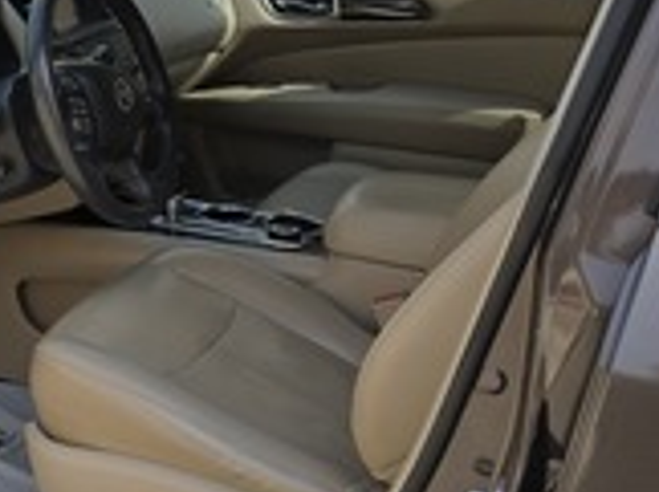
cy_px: 181
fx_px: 1236
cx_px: -104
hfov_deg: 26.9
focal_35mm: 65
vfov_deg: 22.5
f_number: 1.7
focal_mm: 6.3
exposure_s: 1/505
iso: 12
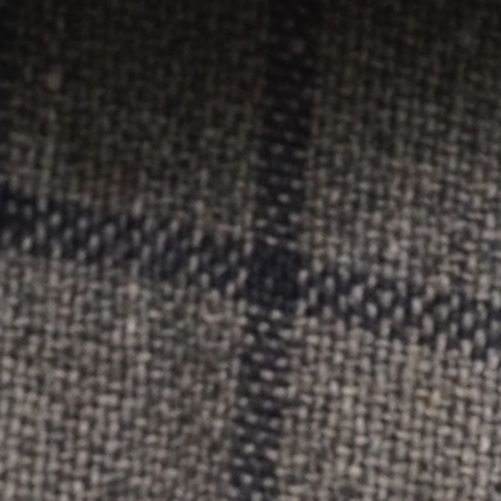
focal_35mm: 400
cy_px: 879
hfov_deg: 4.4
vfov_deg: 4.3
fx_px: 6550
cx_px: 244
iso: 320
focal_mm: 32
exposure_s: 1/13
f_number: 6.3
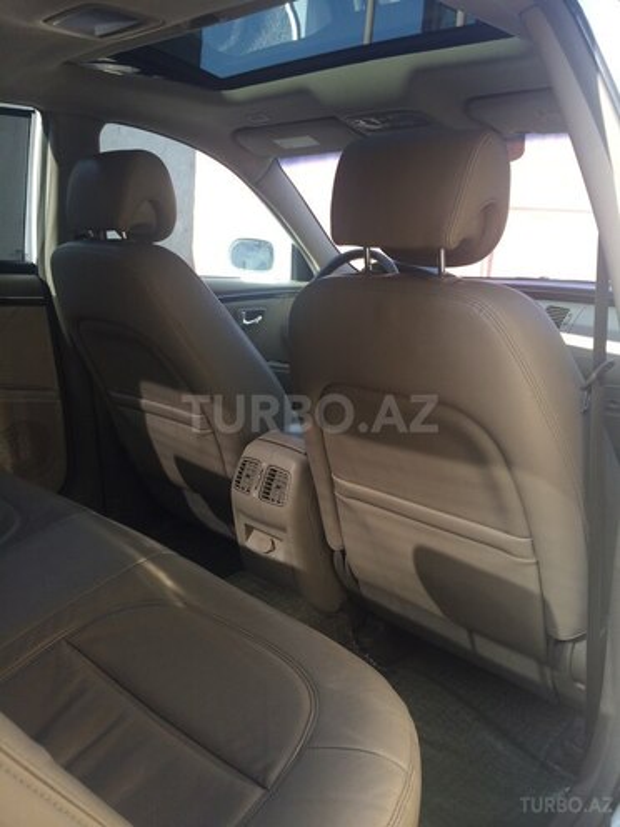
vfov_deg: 61.7
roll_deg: -3.6
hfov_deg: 48.2
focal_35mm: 29
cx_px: 310
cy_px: 414
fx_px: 693
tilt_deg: -10.8
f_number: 2.2
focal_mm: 4.15
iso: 32
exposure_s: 1/241
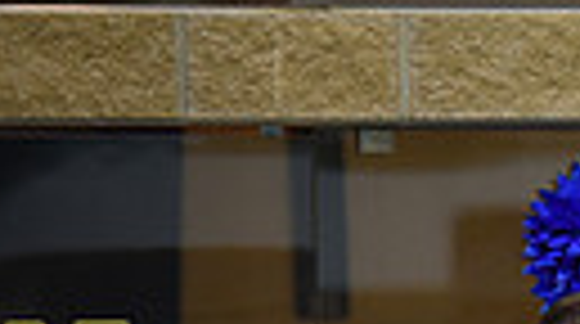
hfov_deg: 3.4
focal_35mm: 638
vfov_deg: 1.9
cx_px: 1214
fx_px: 9794
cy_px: 799
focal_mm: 135
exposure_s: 1/500
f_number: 2.8
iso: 1400
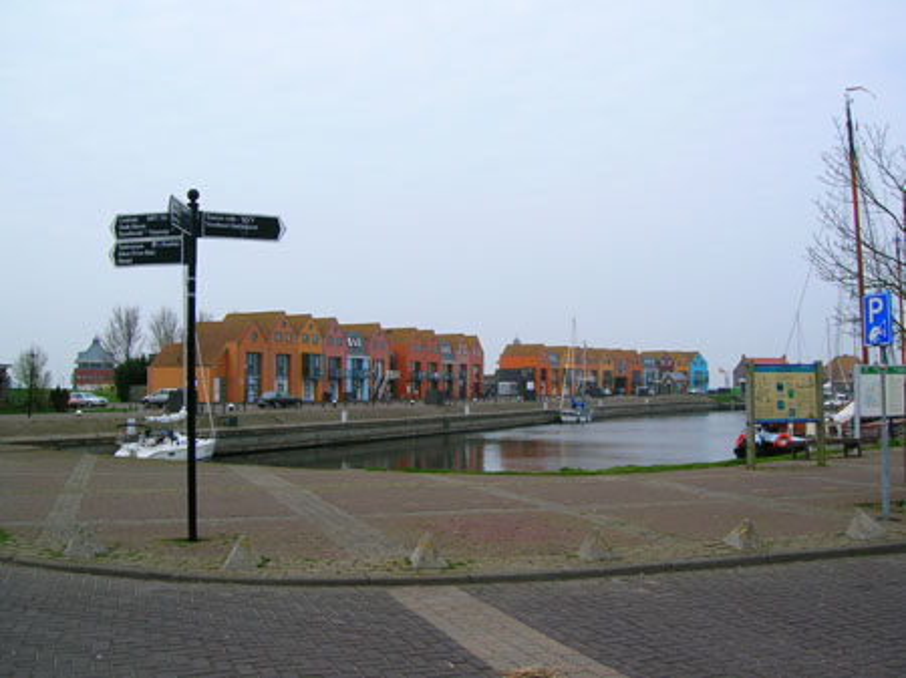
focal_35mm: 34
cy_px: 339
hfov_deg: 54.0
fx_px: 889
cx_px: 453
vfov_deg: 41.8
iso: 50
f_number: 4.9
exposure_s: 1/378
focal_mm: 5.7
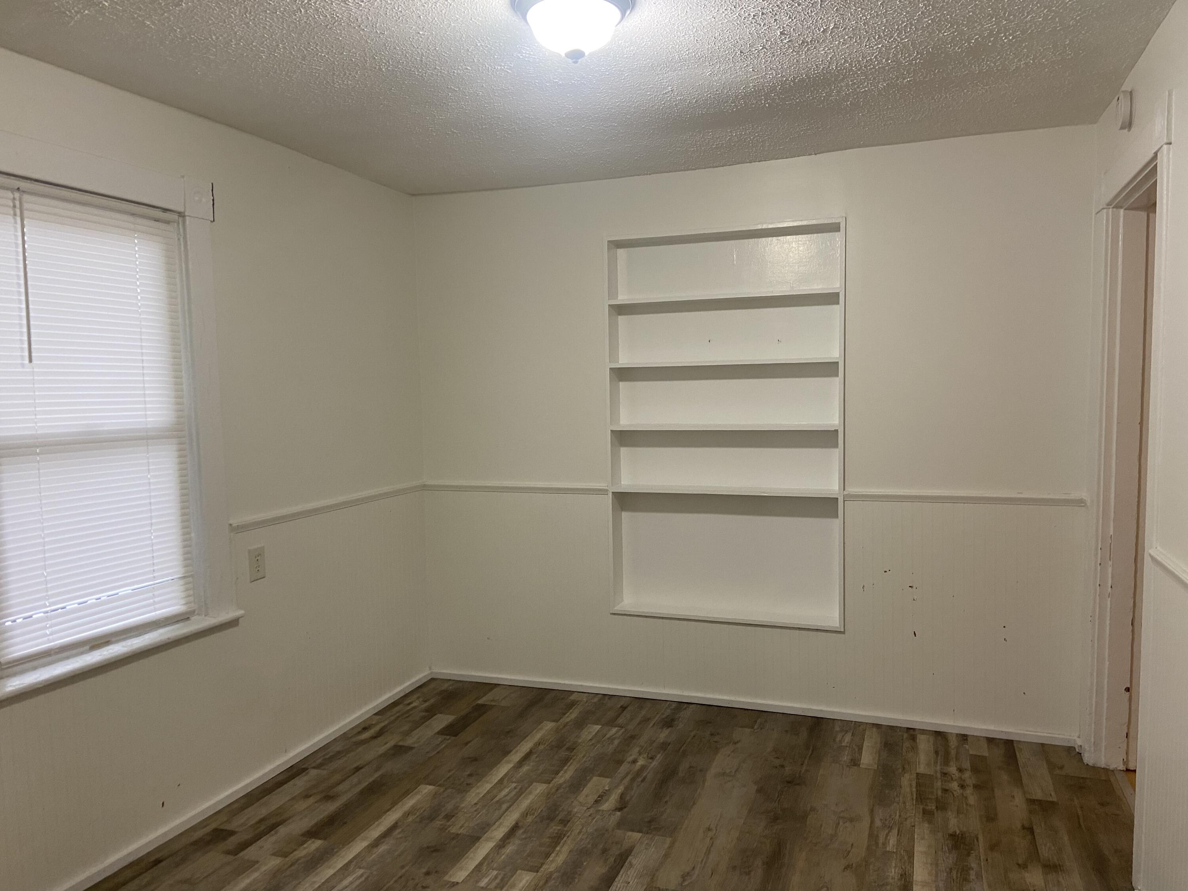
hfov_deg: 67.3
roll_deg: +1.7
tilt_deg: -5.9
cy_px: 446
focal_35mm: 26
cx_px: 594
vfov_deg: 53.1
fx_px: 892
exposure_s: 1/60
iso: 125
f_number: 1.8
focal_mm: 4.25
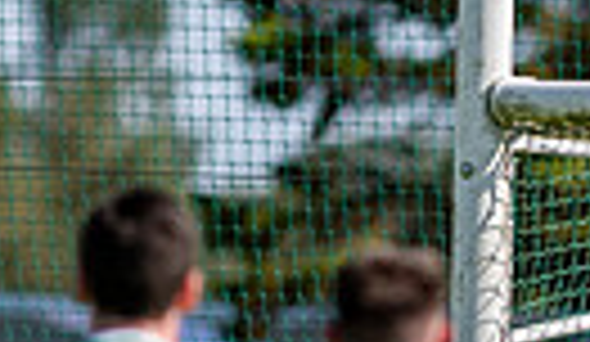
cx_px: 1017
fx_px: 33782
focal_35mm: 2143
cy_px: 734
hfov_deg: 1.0
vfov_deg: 0.6
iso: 140
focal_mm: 300
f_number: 2.8
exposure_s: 1/2500
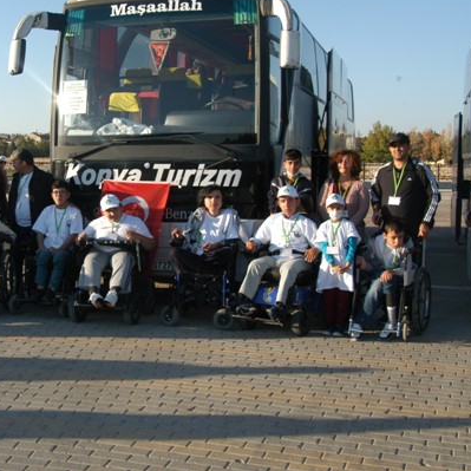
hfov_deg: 33.7
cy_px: 224
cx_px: 100
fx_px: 754
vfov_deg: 34.7
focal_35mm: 49
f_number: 8
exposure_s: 1/250
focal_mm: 24
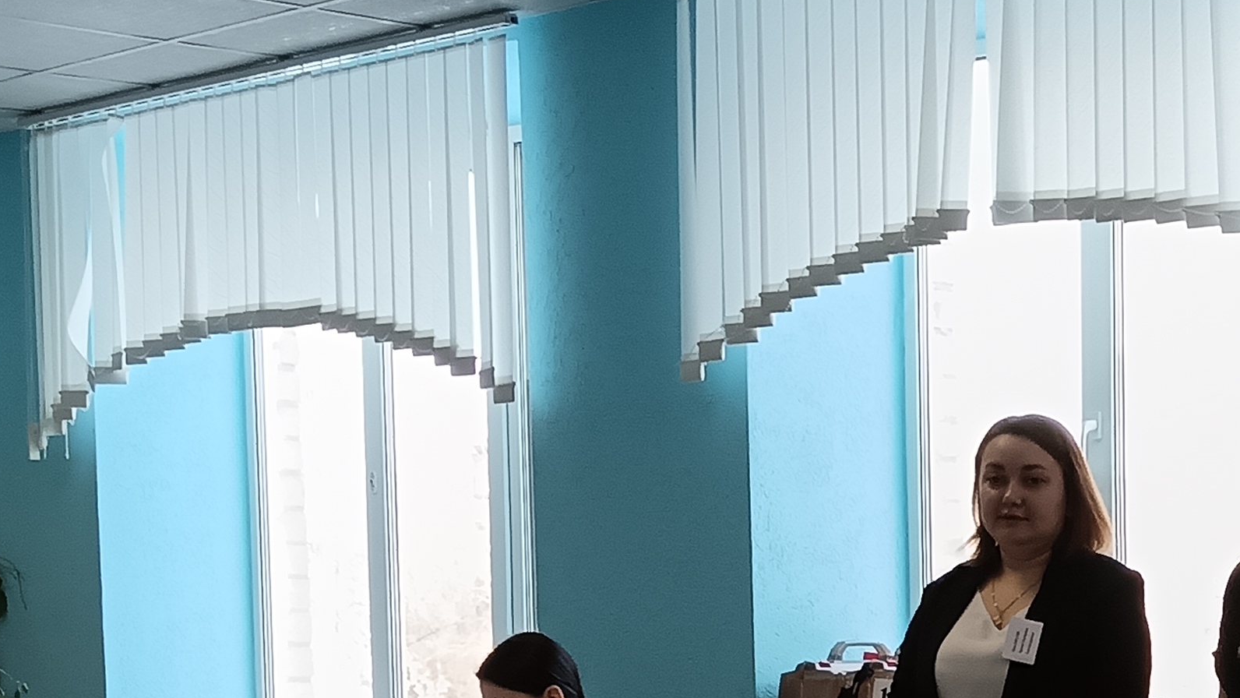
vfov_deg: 10.9
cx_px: 1372
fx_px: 3519
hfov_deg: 19.2
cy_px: 1023
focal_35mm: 107
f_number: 1.9
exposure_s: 1/100
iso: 463
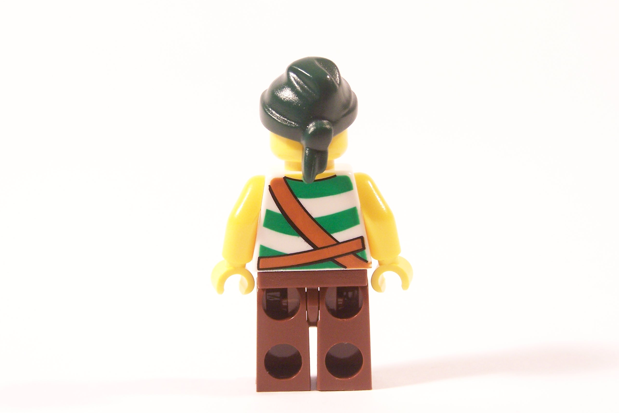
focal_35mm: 110
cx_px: 311
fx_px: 1891
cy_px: 198
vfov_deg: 12.5
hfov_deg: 18.6
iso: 200
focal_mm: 17.5
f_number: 3.6
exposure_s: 1/20
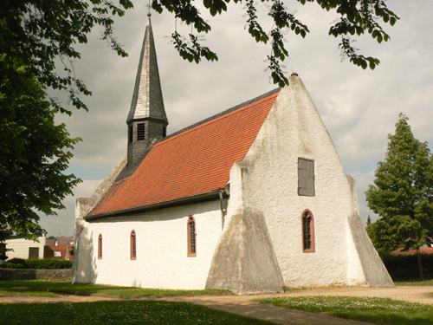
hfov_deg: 51.4
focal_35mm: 36
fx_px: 450
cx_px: 216
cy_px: 162
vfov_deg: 39.7
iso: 400
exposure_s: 1/2000
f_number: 8
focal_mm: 6
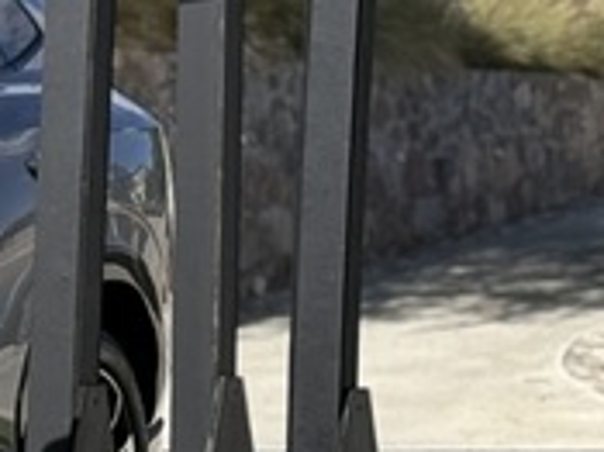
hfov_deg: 7.0
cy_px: 186
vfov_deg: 5.4
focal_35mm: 274
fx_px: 4778
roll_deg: +1.2
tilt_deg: +0.3
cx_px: -521
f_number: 1.78
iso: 100
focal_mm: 6.76
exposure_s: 1/4587
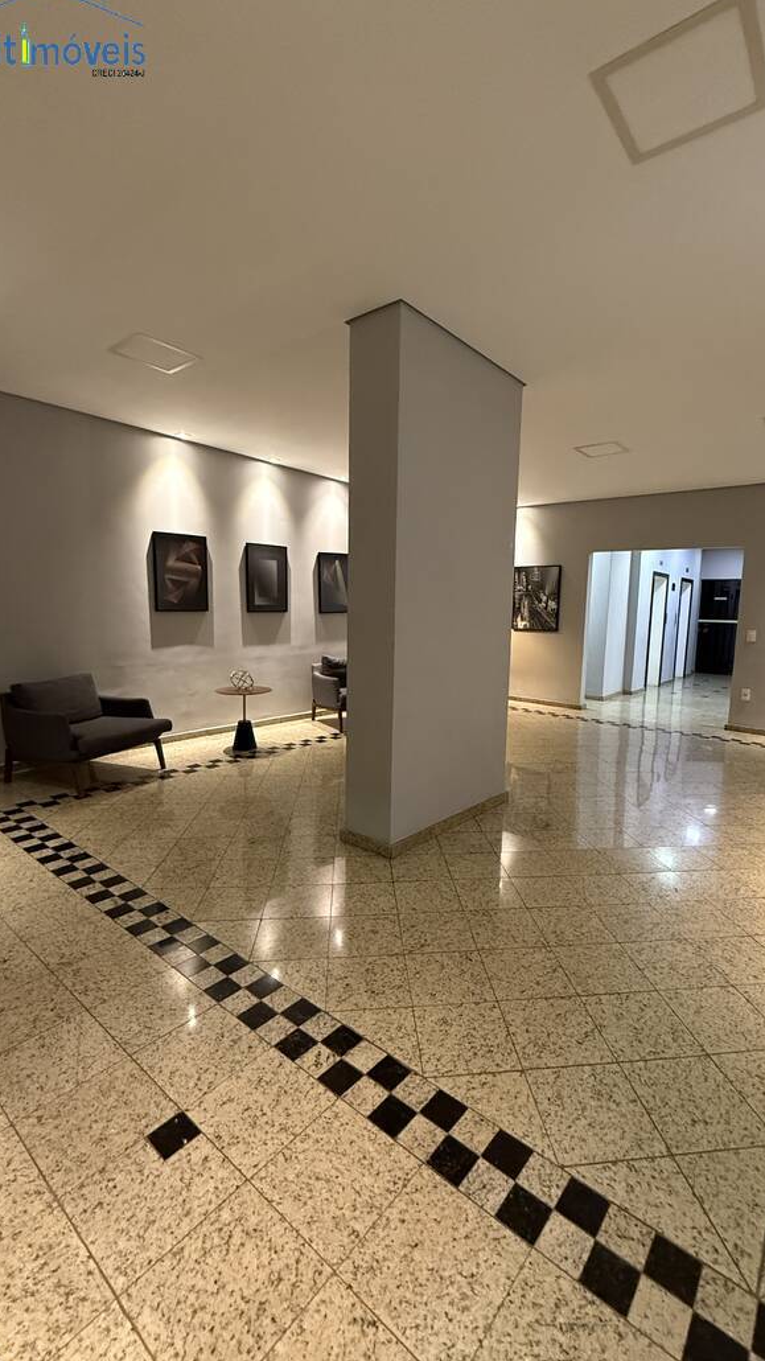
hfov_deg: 66.9
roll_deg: -1.9
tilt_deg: -6.9
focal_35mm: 16
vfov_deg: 99.4
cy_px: 682
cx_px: 424
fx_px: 577
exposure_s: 1/60
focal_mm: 2.22
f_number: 2.2
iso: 800
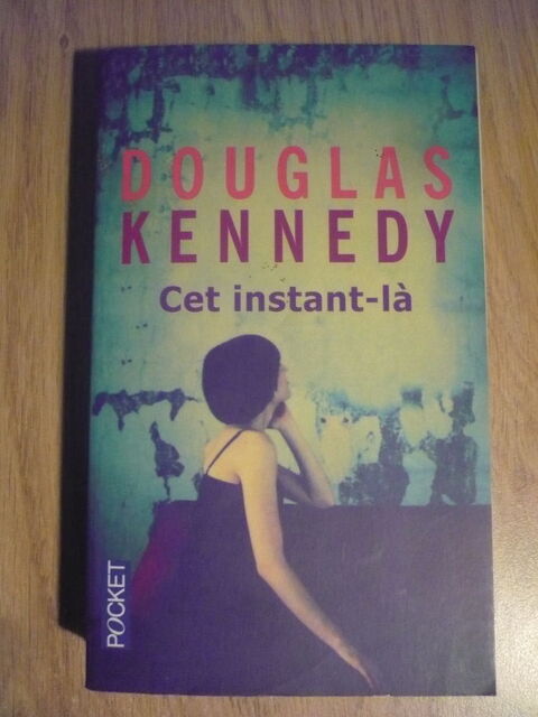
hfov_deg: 40.7
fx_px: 725
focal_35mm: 35
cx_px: 269
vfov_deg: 52.6
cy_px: 358
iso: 800
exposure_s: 1/20
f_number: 2.8
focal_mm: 5.8
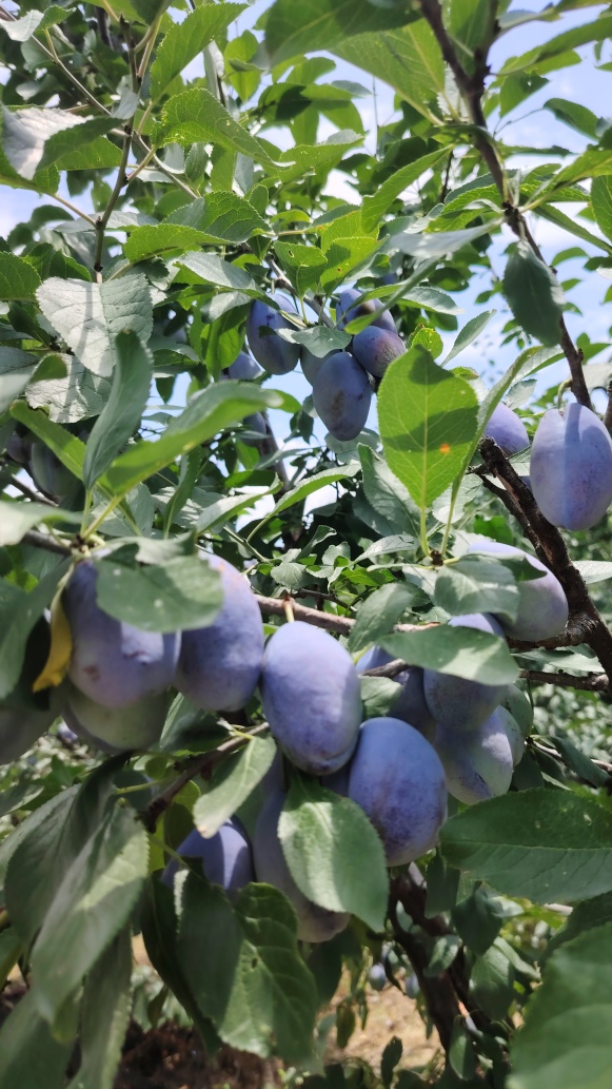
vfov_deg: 69.9
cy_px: 558
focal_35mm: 27
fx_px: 779
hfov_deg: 42.4
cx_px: 403
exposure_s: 1/603
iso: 100
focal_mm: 5.25
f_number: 1.75
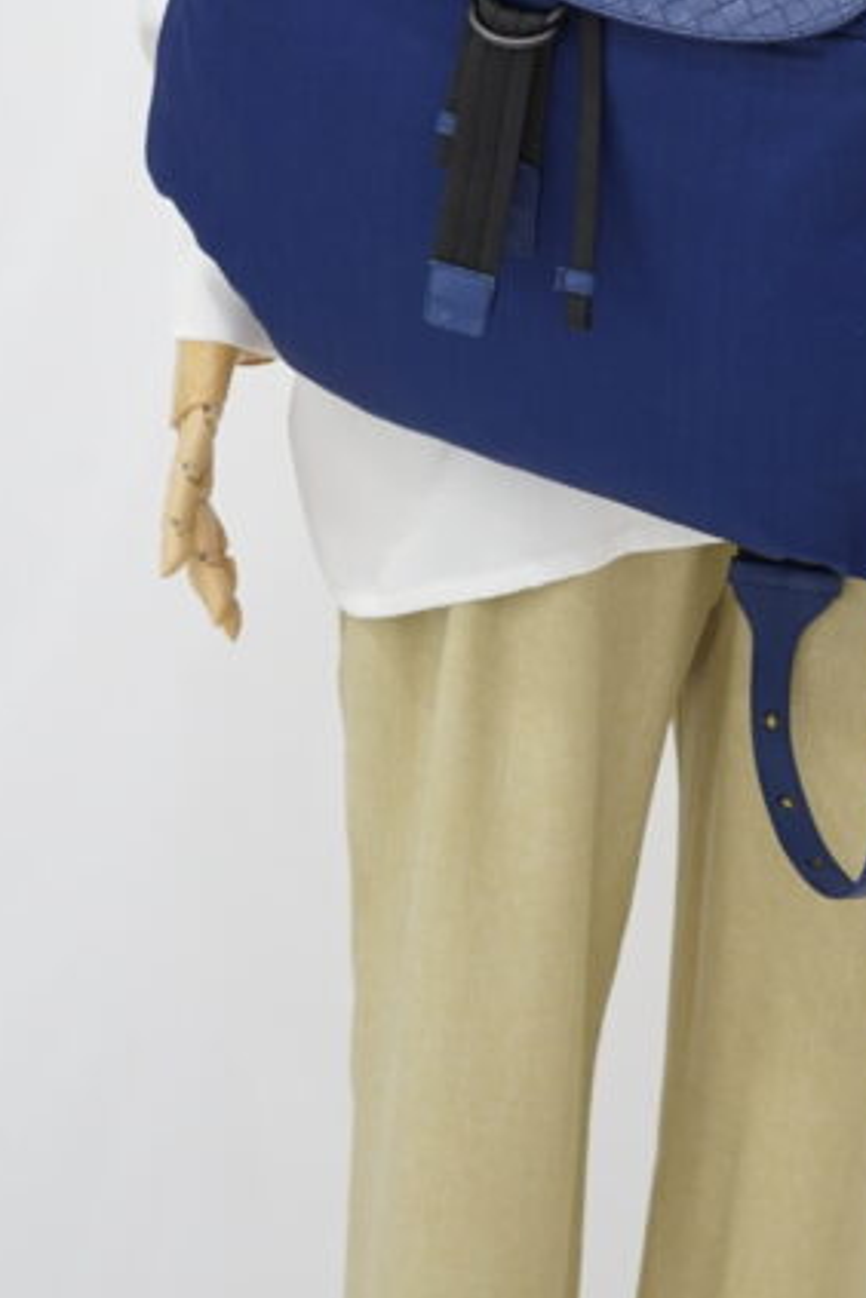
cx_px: 732
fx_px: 4366
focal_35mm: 121
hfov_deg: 11.3
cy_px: -3
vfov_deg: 16.6
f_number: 6.3
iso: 640
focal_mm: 50
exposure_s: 1/8
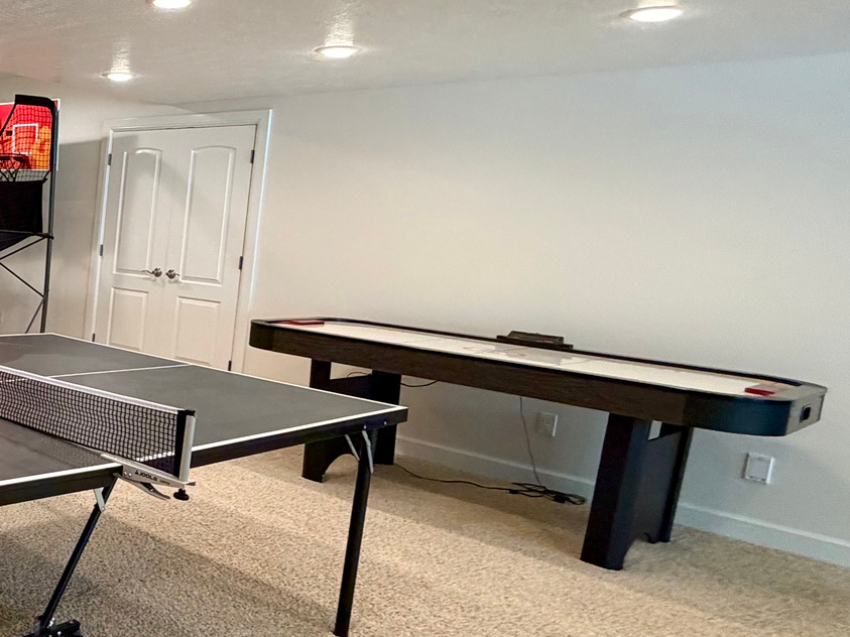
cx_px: -146
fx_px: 835
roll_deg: -3.1
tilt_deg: -5.6
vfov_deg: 41.7
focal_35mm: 34
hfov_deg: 40.1
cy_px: 286
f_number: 2.2
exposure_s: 1/60
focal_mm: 2.22
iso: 320
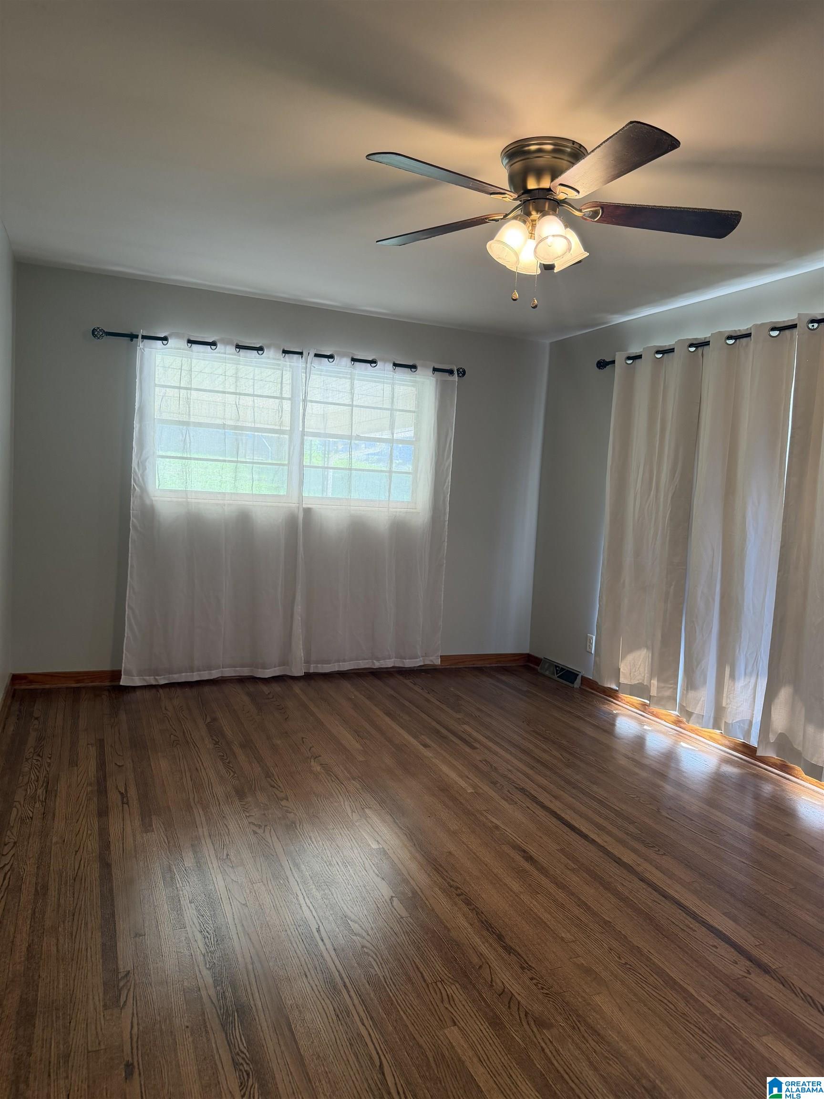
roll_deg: -2.1
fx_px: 762
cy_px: 550
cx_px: 412
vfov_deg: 71.6
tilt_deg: -3.6
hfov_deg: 56.8
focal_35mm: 24
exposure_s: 1/120
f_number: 1.78
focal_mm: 6.76
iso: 200
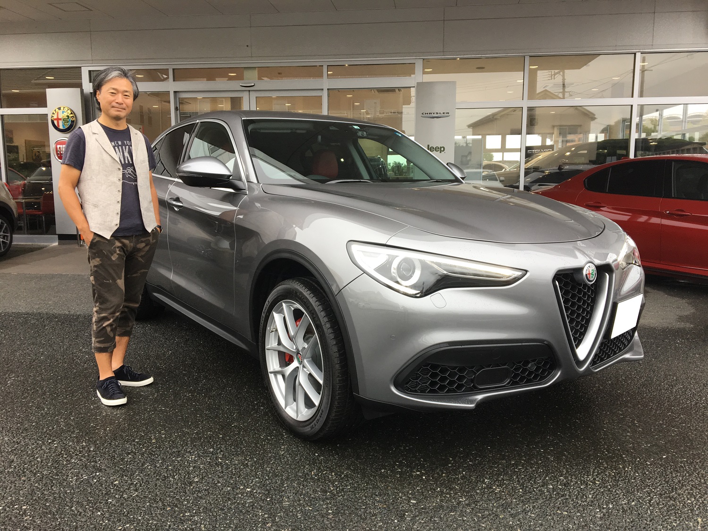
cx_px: 354
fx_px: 593
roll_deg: +0.0
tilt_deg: -7.2
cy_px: 266
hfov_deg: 61.7
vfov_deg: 48.2
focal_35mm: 29
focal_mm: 4.15
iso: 40
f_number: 2.2
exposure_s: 1/120
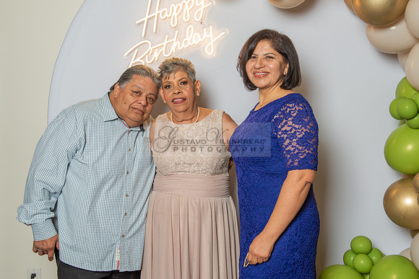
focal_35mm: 51
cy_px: 130
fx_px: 591
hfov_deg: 39.0
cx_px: 220
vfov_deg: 26.6
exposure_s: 1/160
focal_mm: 38
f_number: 4
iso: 200
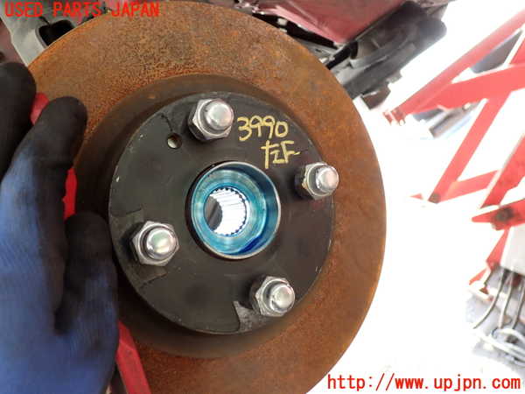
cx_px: 262
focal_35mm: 30
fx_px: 455
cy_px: 197
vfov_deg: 46.8
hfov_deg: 60.0
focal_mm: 5.4
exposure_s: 1/60
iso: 160
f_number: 2.3
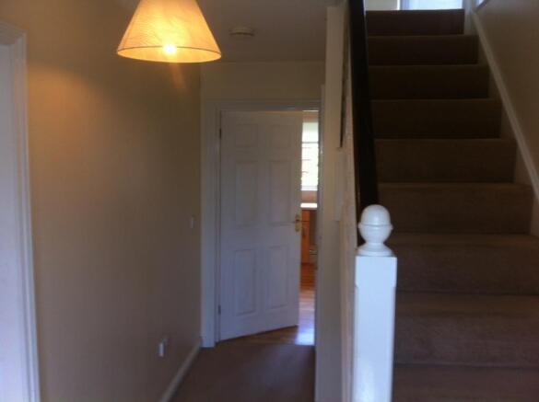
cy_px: 201
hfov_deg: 52.7
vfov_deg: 40.6
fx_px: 544
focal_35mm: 35
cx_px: 270
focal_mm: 3.85
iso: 80
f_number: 2.8
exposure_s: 1/15
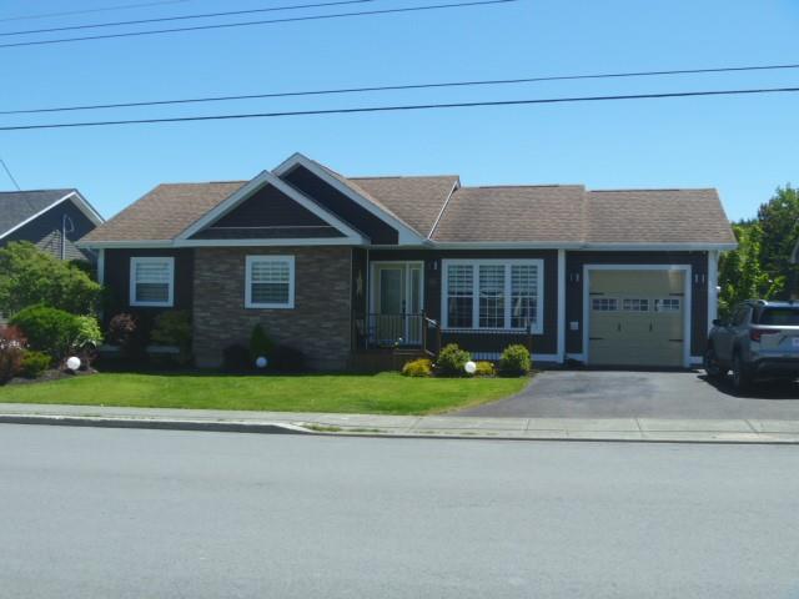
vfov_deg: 40.7
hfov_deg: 52.6
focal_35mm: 35
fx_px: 808
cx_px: 400
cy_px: 300
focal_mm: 6.3
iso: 80
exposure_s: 1/200
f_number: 5.6
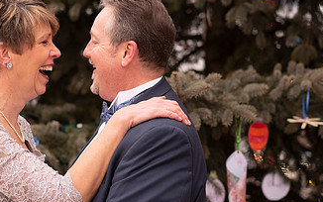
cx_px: 78
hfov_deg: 13.5
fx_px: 1356
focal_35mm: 154
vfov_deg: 8.5
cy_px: 88
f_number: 2.5
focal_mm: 85
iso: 100
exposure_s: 1/125
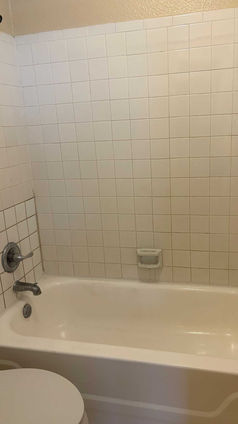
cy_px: 212
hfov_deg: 40.1
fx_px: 325
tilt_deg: -15.6
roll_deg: +1.5
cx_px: 135
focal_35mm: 29
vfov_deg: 66.1
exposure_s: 1/60
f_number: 1.6
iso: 200
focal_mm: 5.96
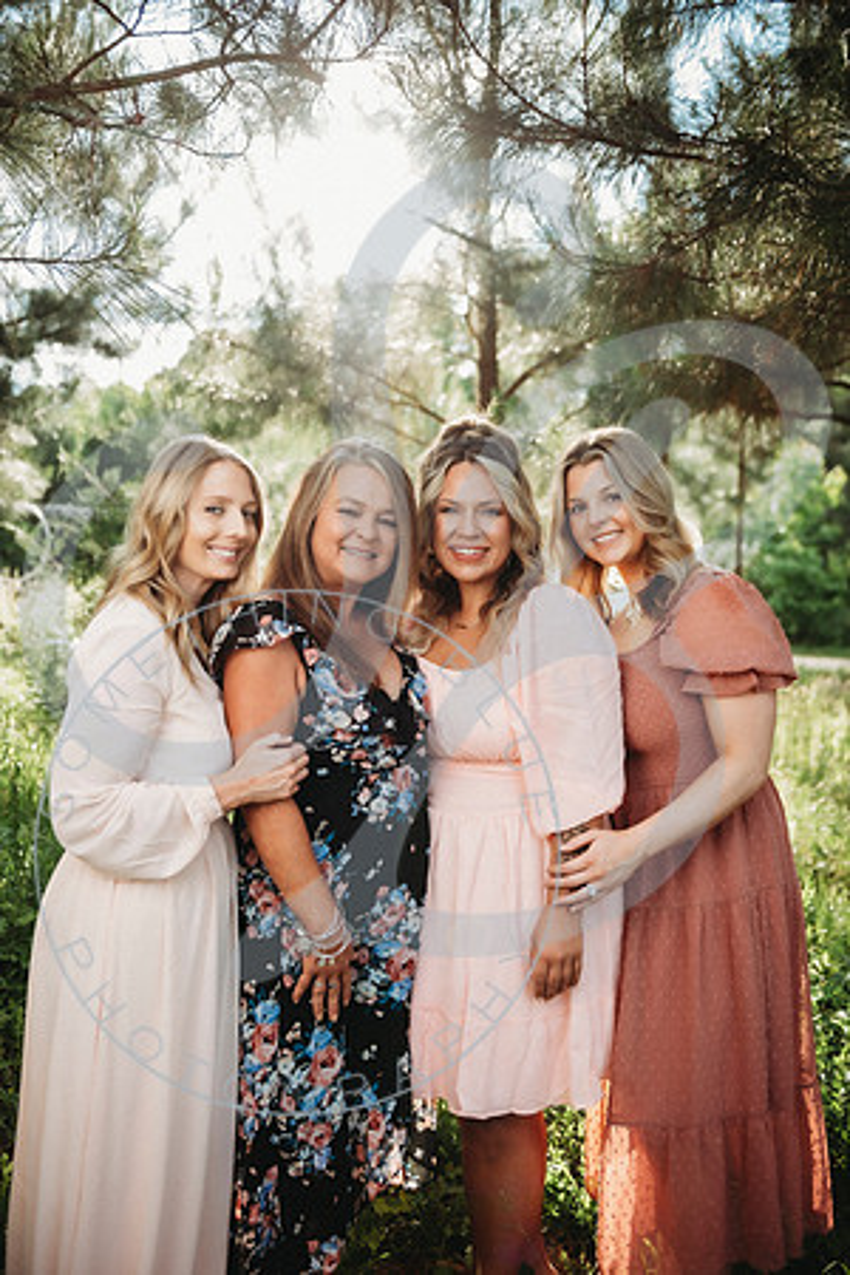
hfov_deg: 38.9
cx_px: 425
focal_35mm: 34
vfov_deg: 55.8
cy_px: 638
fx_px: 1204
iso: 80
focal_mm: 34
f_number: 2.8
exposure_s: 1/200
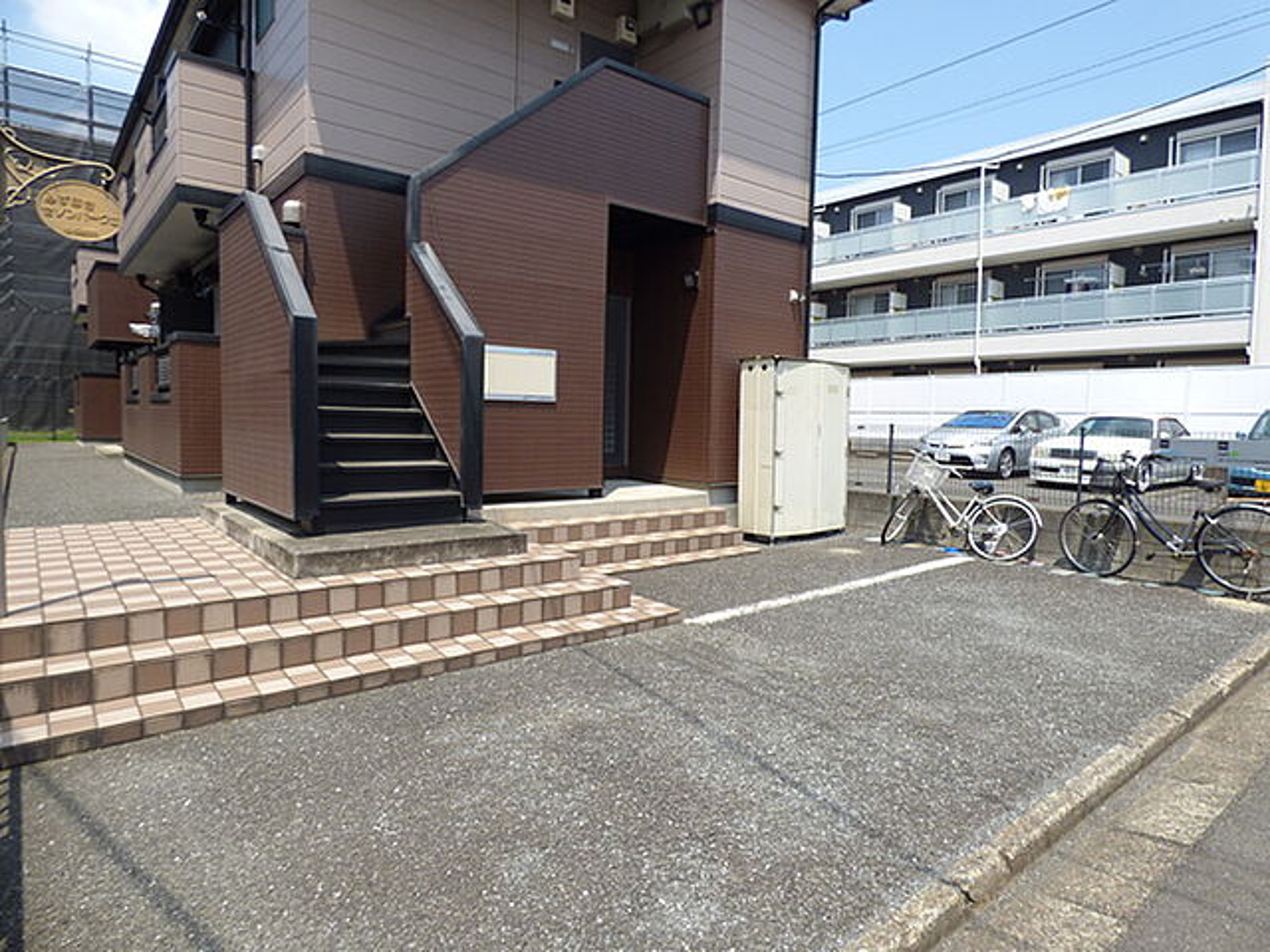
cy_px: 476
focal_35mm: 20
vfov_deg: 66.0
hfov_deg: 81.7
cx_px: 635
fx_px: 734
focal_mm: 3.58
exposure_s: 1/1000
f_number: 2.8
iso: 100
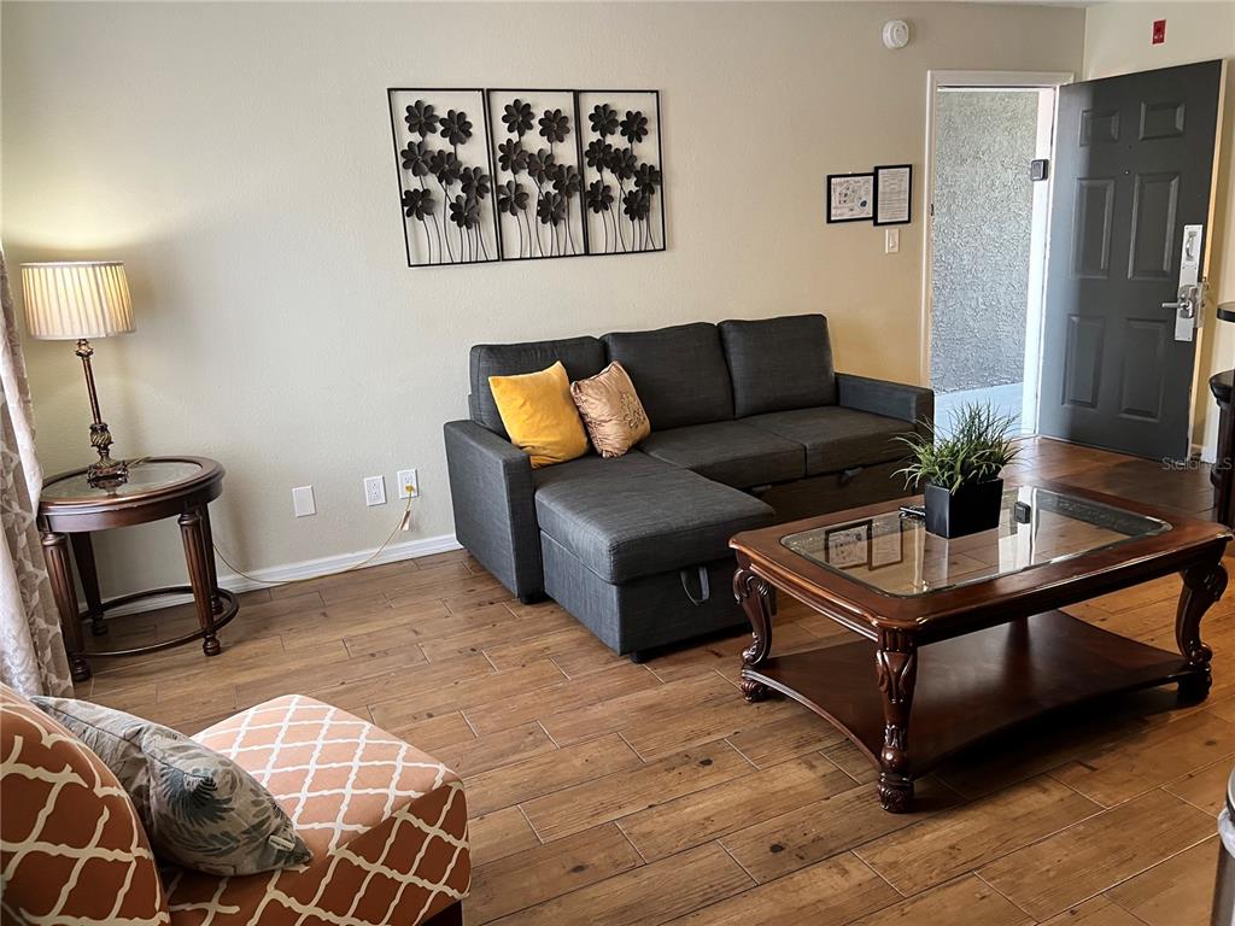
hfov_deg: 67.3
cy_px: 463
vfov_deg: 53.1
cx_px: 618
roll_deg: +3.2
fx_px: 928
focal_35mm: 26
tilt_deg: -14.0
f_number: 1.5
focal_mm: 5.7
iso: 200
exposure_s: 1/60
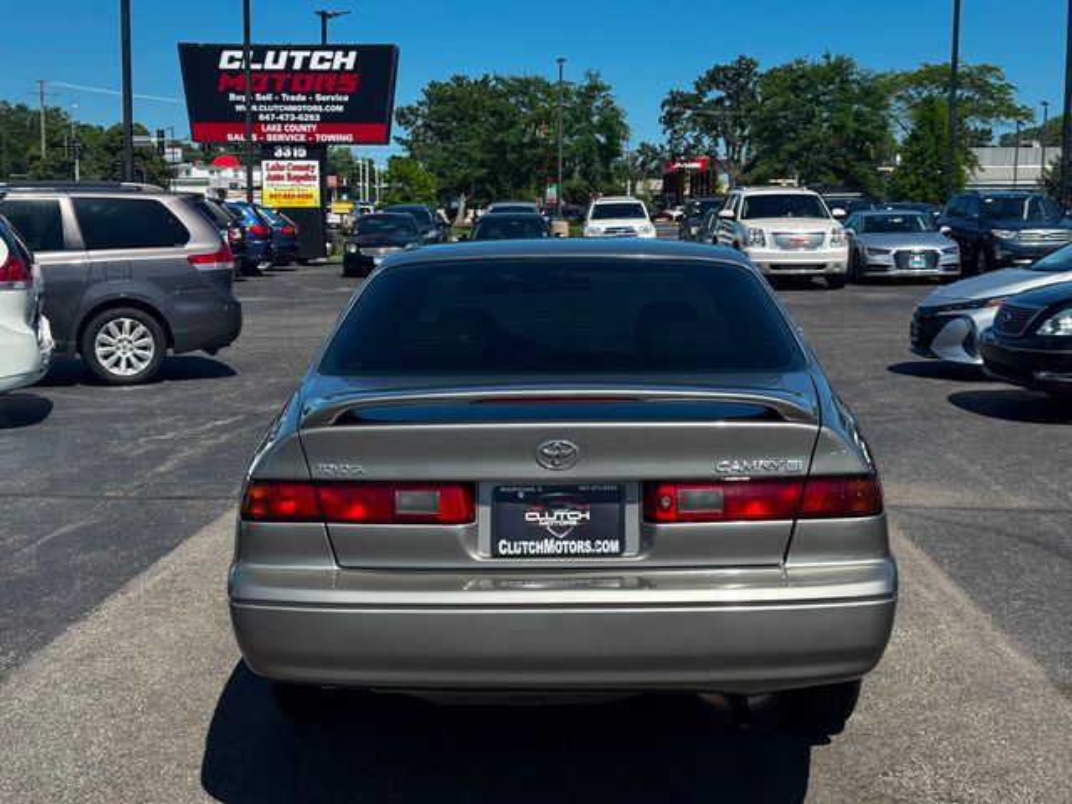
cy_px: 402
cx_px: 536
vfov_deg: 30.3
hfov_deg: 39.7
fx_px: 1486
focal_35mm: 48
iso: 64
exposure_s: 1/3817
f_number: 1.78
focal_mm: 6.76
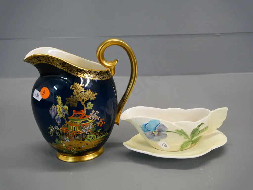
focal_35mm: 36
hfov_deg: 51.4
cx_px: 126
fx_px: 263
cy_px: 95
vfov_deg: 39.7
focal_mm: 18
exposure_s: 1/60
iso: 1600
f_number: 5
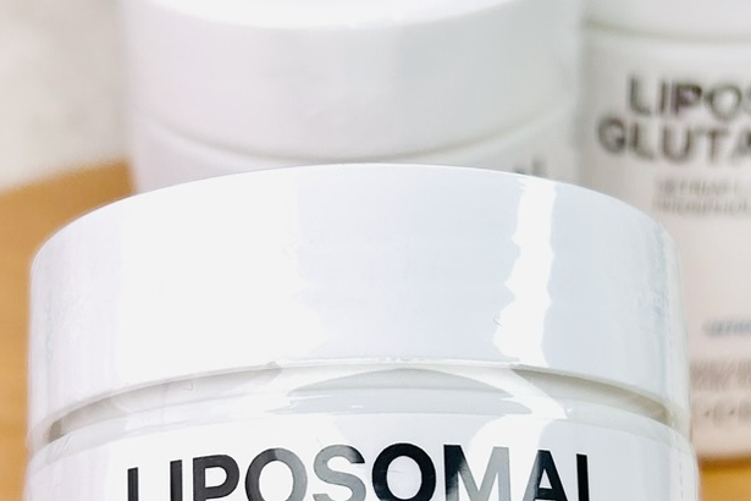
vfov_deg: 14.9
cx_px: 376
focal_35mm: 90
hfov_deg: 22.6
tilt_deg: -35.7
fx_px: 1877
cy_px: 506
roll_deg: +0.0
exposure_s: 1/1412
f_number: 1.5
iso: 50
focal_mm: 5.7
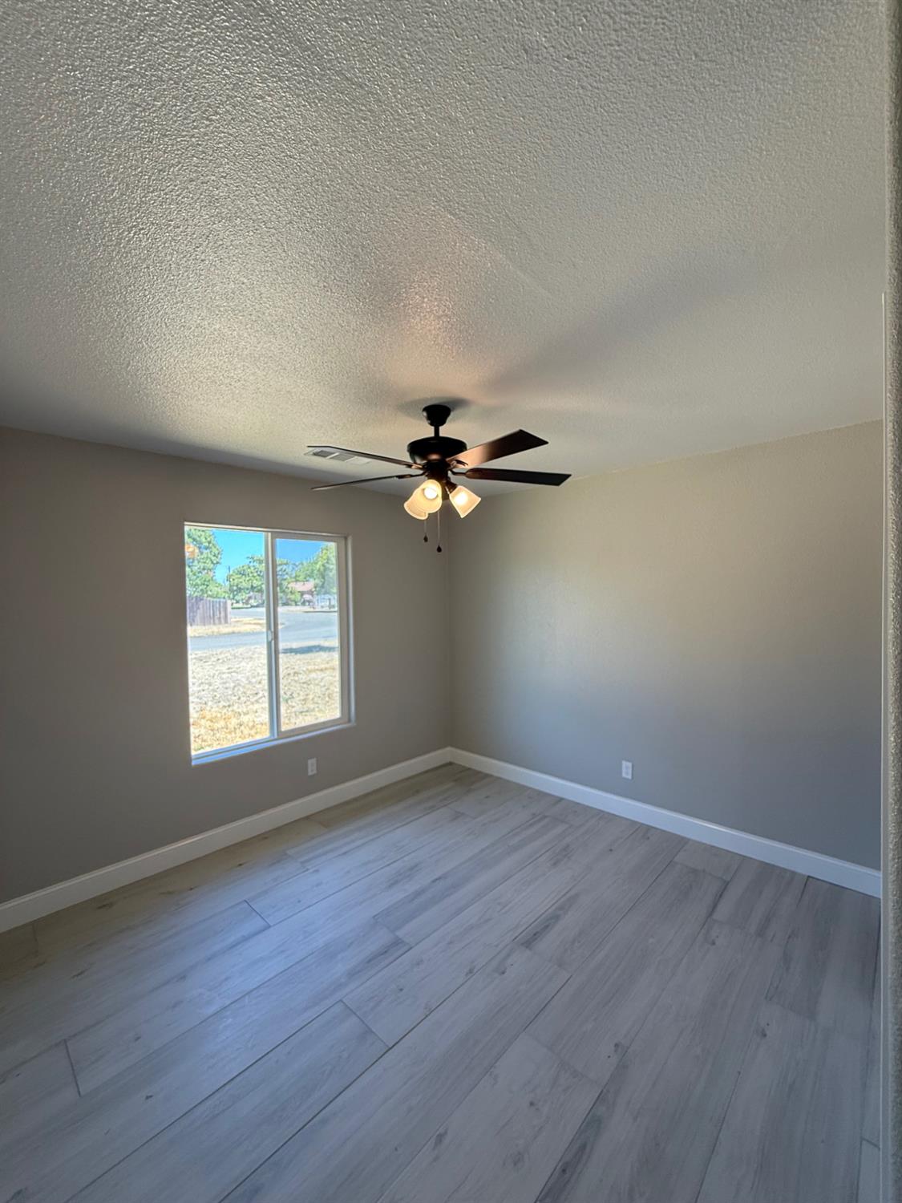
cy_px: 602
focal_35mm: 14
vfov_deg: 102.1
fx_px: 486
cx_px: 451
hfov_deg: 85.7
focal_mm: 2.22
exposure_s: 1/120
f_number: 2.2
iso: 125
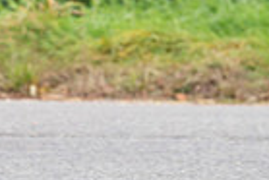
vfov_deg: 2.3
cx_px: -370
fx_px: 4533
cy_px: -143
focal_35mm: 606
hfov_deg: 3.4
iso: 640
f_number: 4
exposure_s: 1/1000
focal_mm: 119
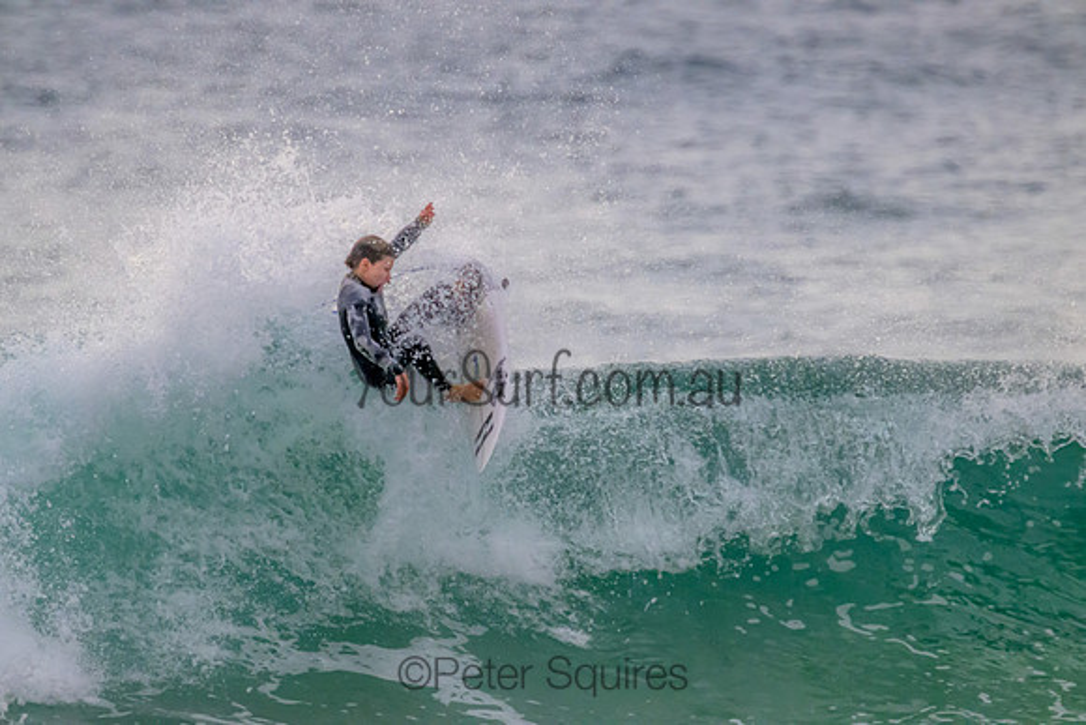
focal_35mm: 800
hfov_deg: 2.6
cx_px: 543
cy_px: 362
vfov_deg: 1.7
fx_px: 24138
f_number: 11
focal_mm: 800
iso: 7200
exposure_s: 1/2000
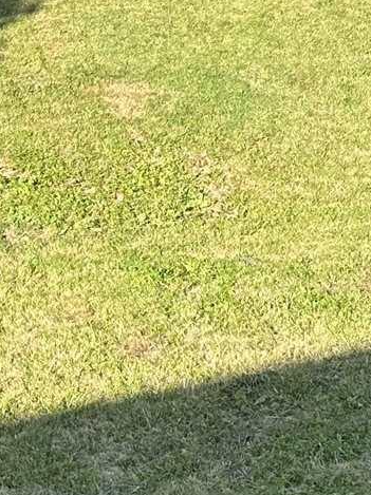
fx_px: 1689
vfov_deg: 16.3
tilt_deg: -26.8
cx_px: 99
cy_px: -21
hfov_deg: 12.5
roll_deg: +0.8
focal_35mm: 118
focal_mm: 6.86
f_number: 1.78
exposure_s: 1/1613
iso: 80
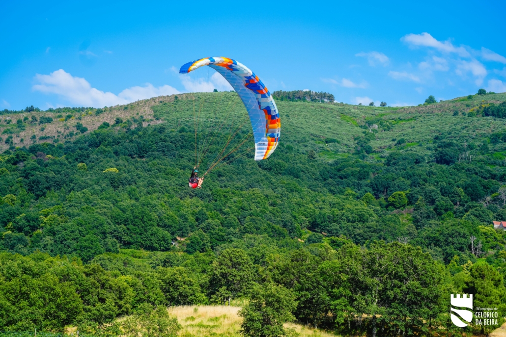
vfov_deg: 13.2
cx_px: 253
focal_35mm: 104
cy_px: 168
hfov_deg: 19.6
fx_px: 1462
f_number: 5
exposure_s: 1/500
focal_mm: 104
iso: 100
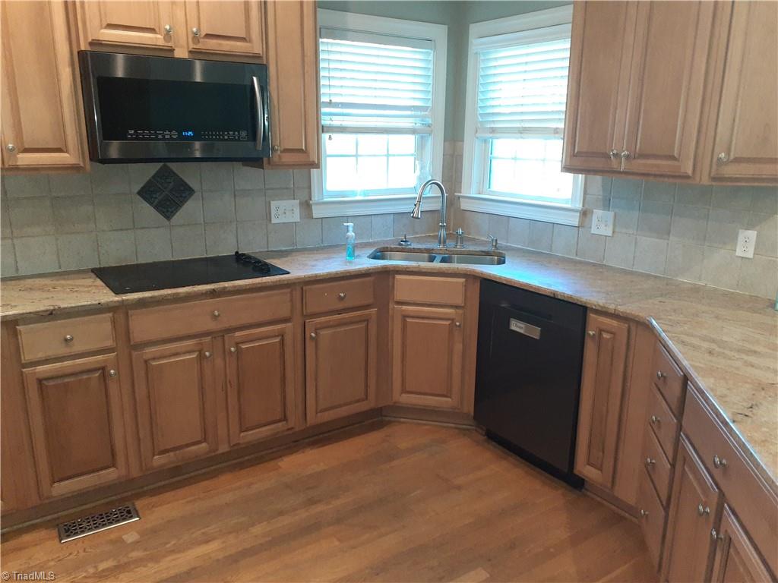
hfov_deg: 65.3
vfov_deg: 51.4
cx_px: 389
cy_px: 292
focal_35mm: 27
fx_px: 607
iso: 320
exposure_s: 1/40
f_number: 1.9
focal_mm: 3.6
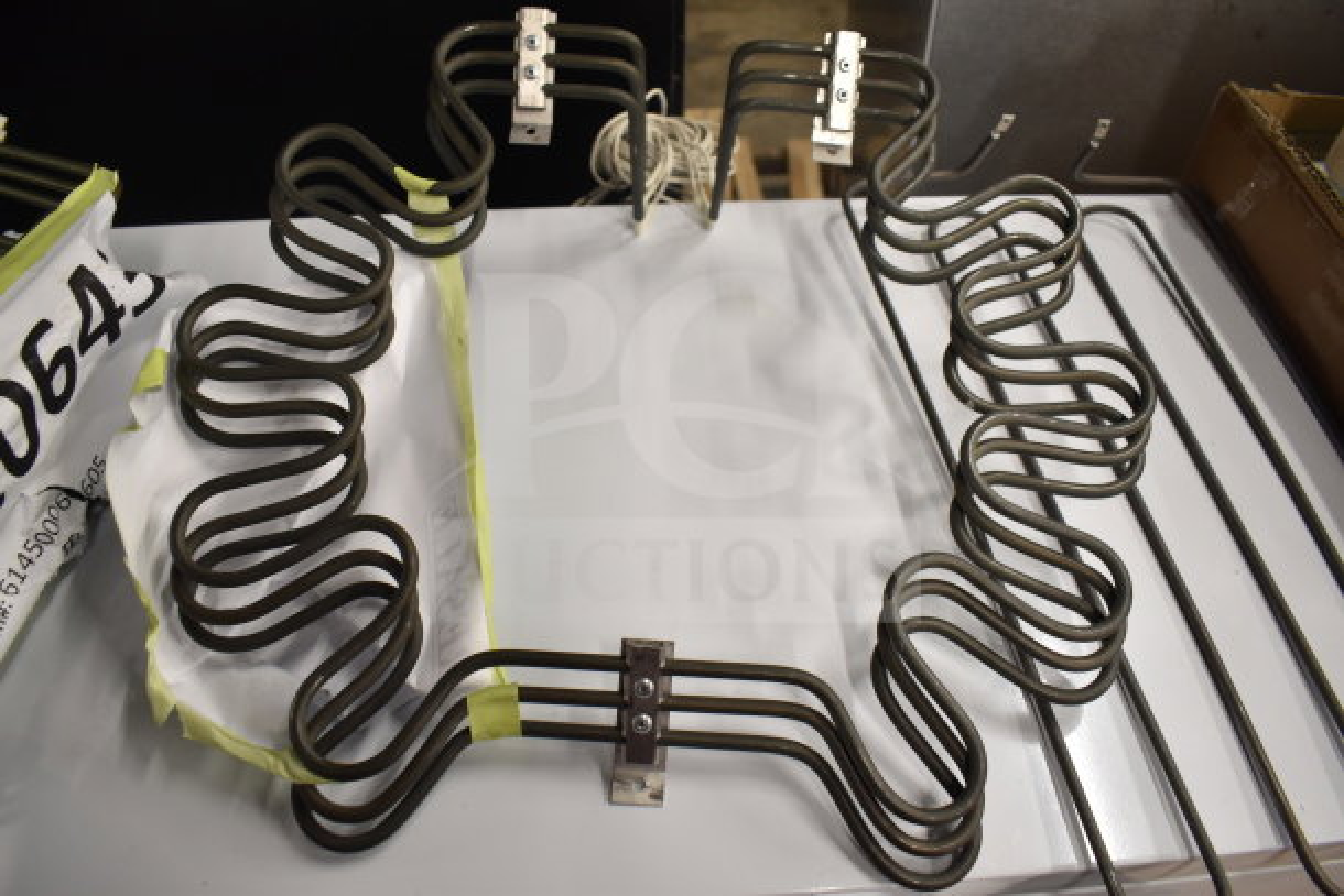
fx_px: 1008
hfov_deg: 67.4
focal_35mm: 27
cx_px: 672
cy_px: 448
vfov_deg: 48.0
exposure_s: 1/30
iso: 720
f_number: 3.5
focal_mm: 18
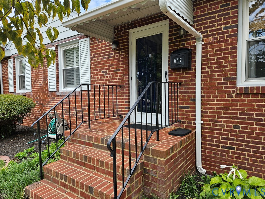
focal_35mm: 23
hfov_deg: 73.9
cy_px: 100
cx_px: 132
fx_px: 176
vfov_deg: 58.9
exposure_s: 1/481
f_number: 1.8
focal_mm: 5.4
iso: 25
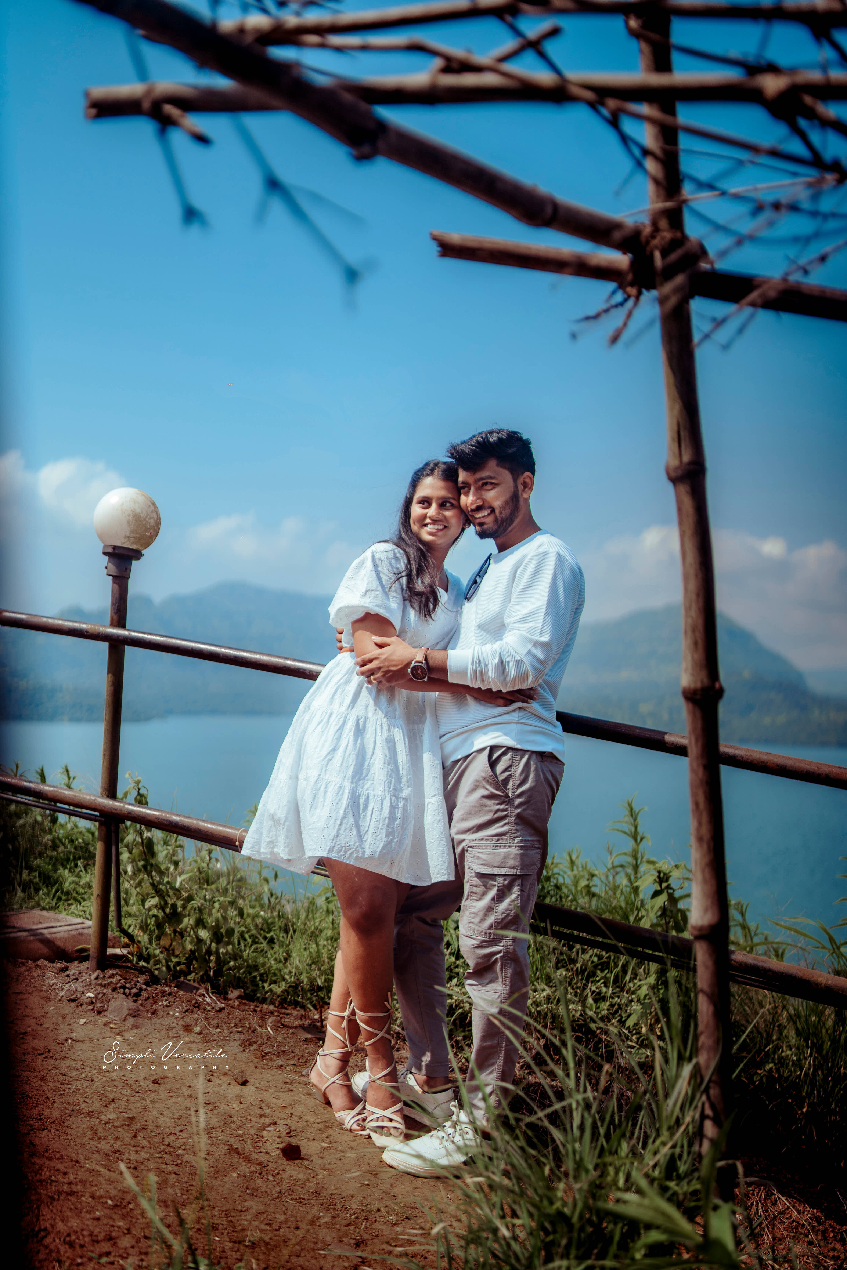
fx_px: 1235
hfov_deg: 37.9
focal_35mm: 35
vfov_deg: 54.4
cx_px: 424
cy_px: 635
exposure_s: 1/6400
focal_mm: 35
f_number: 1.4
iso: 100
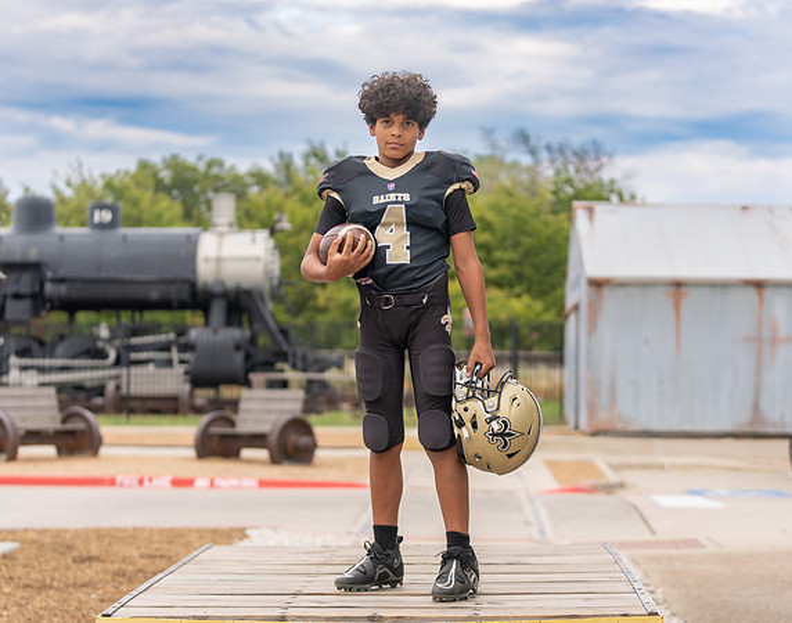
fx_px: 1910
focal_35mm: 82
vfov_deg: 18.5
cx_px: 422
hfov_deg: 23.4
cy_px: 310
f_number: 2.8
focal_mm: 70
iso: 100
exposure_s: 1/250
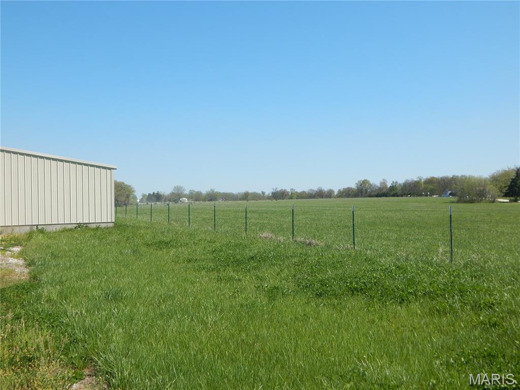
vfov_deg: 37.7
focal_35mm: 38
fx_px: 571
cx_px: 260
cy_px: 195
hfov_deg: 49.0
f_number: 6.9
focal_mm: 6.8
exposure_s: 1/400
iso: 125
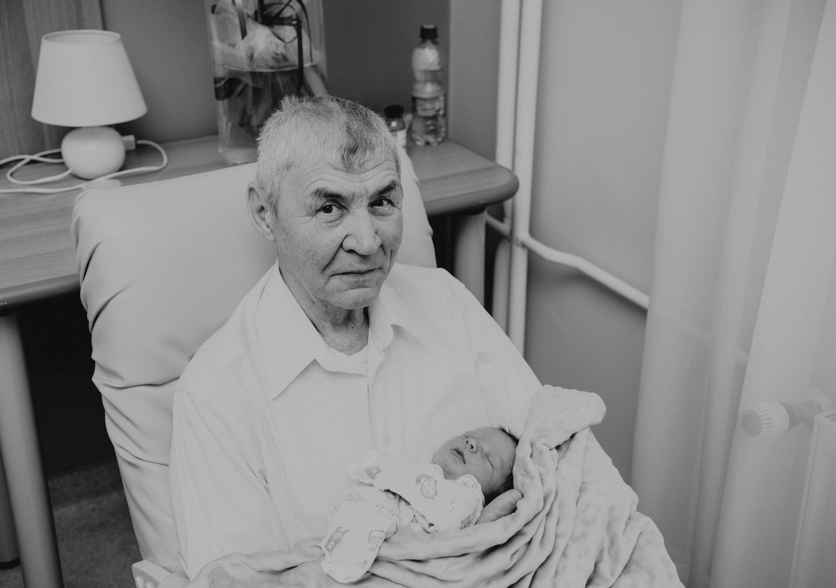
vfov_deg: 28.4
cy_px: 303
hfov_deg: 39.6
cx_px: 382
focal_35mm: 49
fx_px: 1160
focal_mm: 46
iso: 125
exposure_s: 1/160
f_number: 4
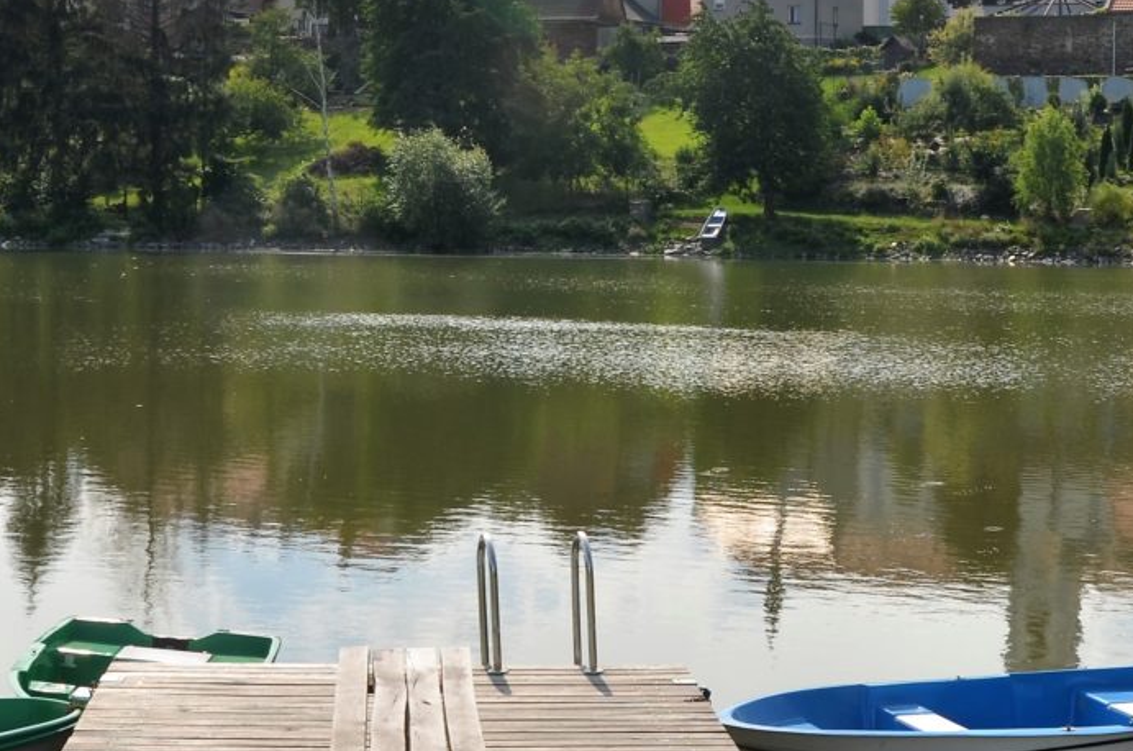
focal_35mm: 80
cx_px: 538
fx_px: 2513
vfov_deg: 16.9
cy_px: 174
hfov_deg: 25.4
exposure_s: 1/250
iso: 100
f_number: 8
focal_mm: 18
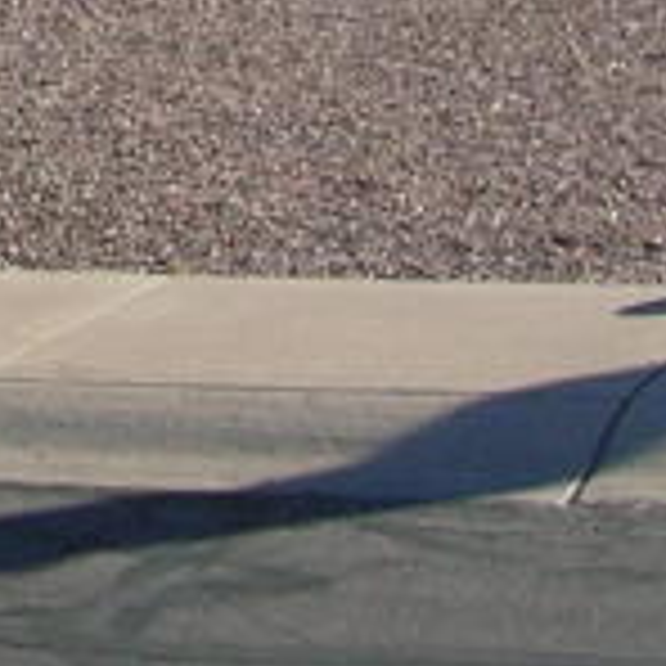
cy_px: -544
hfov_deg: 7.9
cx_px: -765
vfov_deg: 8.1
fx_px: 4528
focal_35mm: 208
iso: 50
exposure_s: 1/370
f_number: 4.9
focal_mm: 5.7
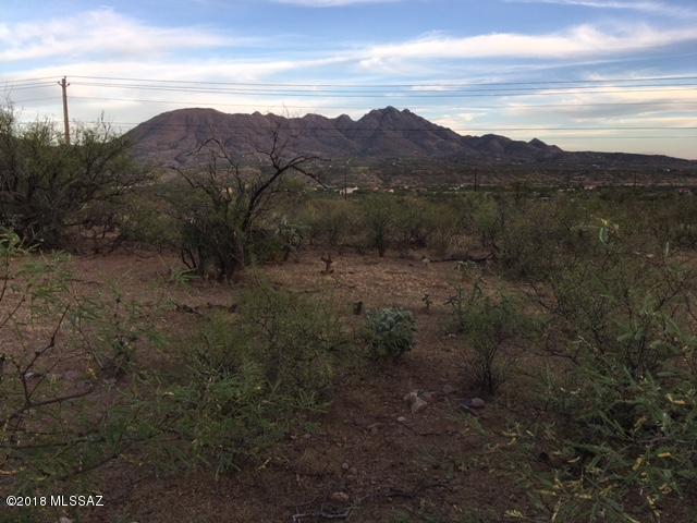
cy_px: 262
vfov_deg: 48.2
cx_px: 348
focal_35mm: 29
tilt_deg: -7.2
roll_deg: +1.2
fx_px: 584
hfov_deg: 61.7
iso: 25
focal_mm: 4.15
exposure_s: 1/249
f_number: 2.2
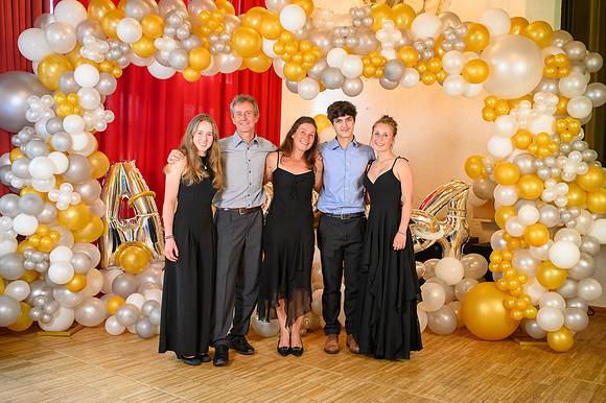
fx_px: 589
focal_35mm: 35
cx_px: 303
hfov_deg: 54.5
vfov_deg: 37.8
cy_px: 202
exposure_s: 1/100
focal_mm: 35
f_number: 3.5
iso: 1250
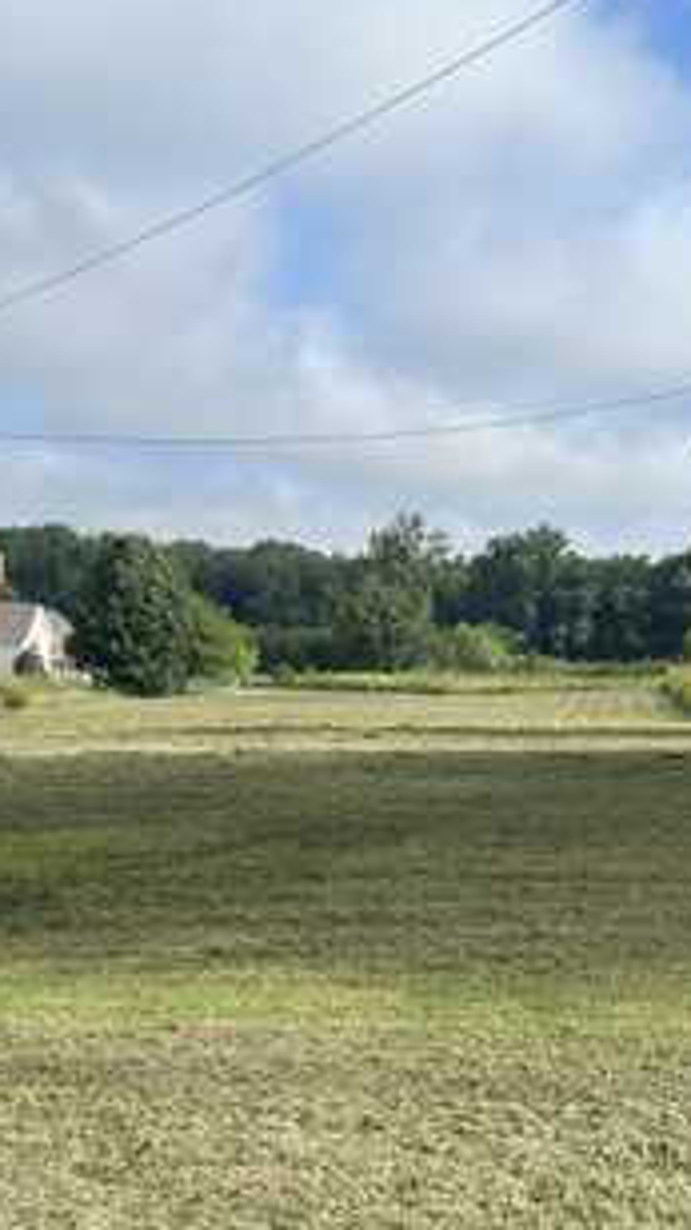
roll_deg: -0.7
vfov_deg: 41.8
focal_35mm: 49
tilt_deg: -4.7
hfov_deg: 23.9
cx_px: 587
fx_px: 1598
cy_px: 761
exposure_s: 1/3257
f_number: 1.5
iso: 50
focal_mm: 5.7
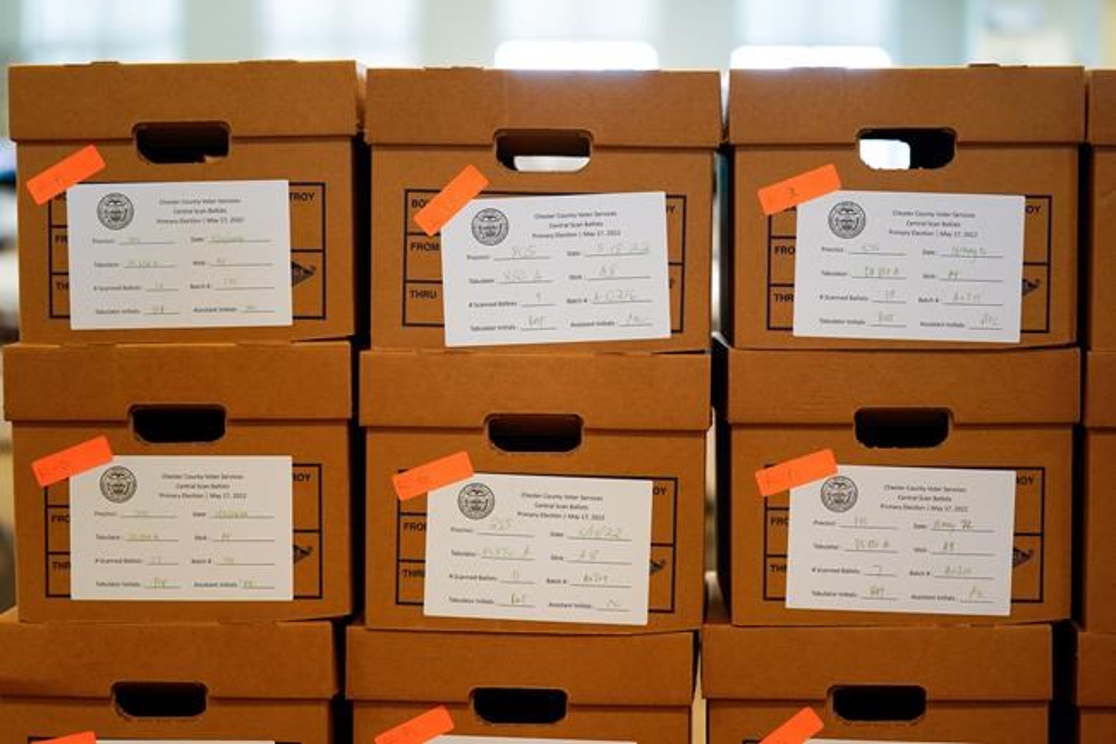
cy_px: 372
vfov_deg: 16.1
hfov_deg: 23.9
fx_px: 2634
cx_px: 558
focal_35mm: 85
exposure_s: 1/320
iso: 2000
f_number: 2.8
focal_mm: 85
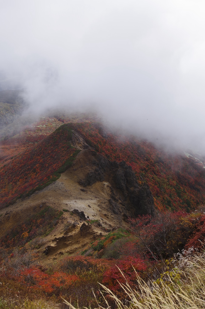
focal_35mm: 33
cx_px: 96
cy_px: 154
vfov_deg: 57.3
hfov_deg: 39.9
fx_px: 282
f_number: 10
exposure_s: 1/250
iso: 200
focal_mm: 20
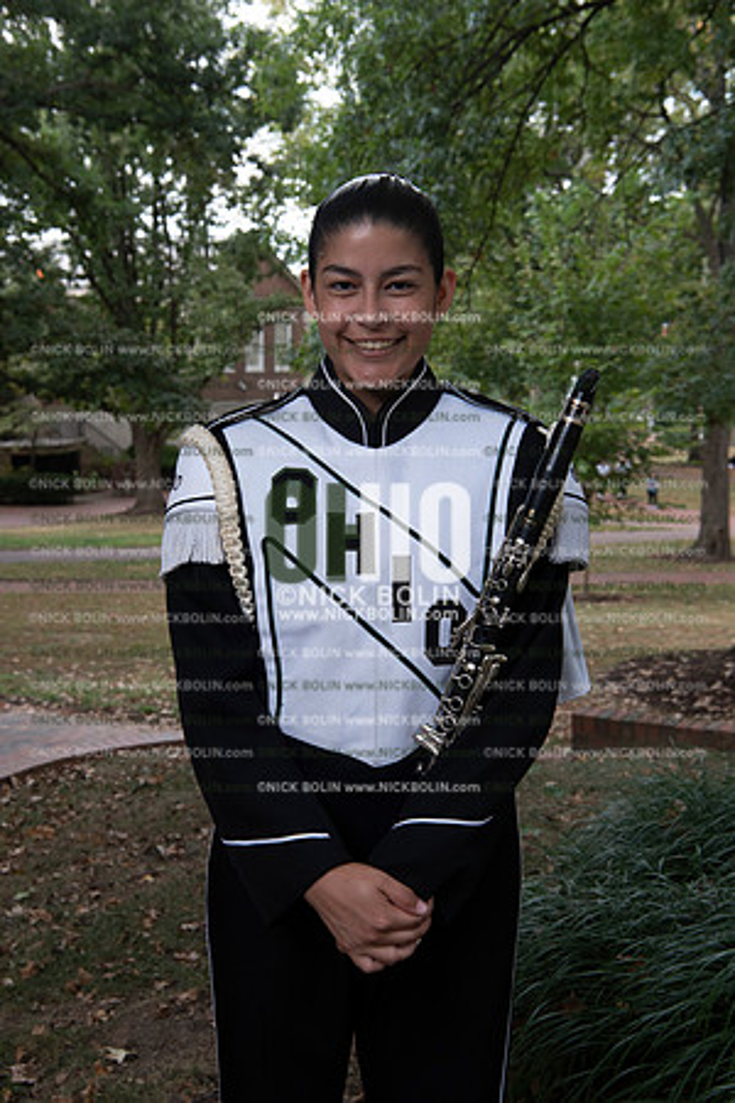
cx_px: 368
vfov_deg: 41.1
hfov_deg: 28.1
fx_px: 1470
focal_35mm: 48
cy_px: 552
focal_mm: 48
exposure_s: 1/100
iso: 500
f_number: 8
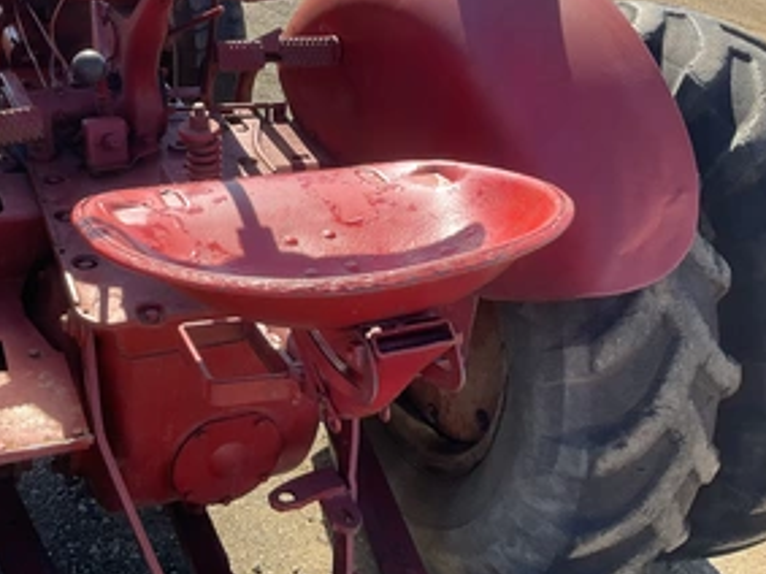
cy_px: 190
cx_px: 276
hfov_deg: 45.3
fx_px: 907
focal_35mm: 41
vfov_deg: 34.8
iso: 25
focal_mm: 3
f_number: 1.8
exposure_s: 1/439
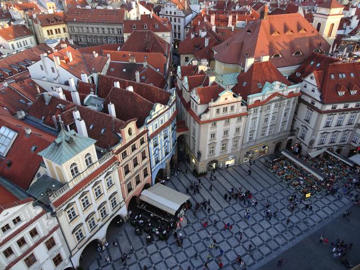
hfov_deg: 71.6
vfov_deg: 56.8
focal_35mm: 24
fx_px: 250
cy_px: 135
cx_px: 180
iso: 80
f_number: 3.5
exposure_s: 1/40
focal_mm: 4.1
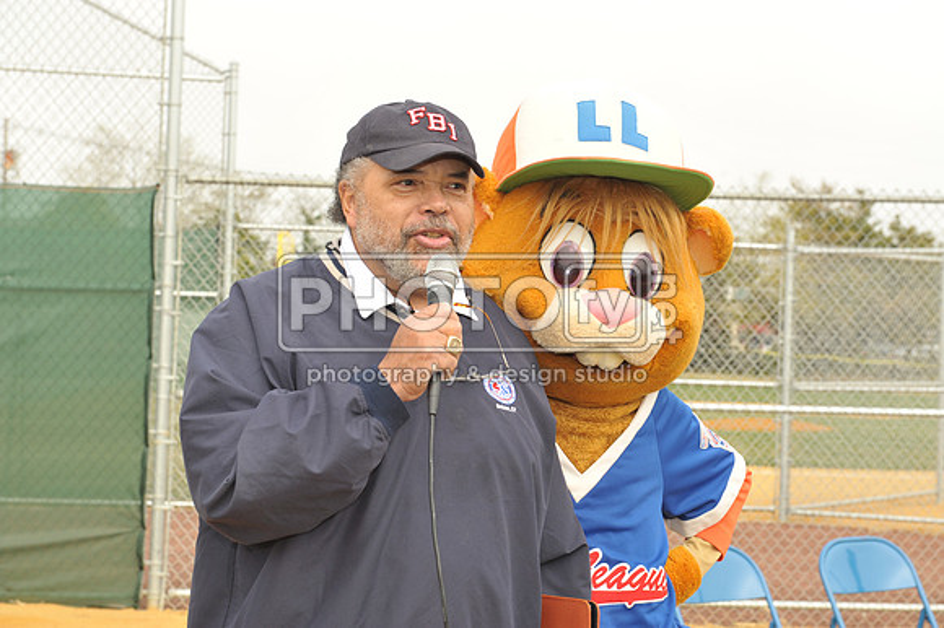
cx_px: 472
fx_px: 1834
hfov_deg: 28.9
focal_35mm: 70
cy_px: 314
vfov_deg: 19.4
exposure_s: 1/250
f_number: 8
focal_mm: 70
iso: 400
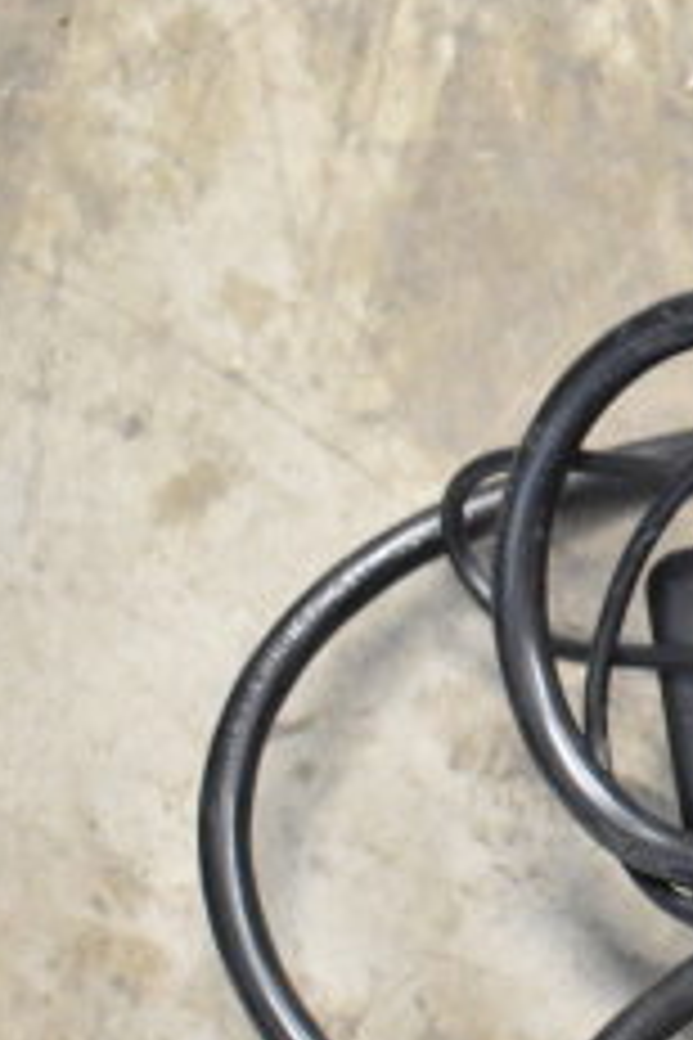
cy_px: 606
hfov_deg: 11.3
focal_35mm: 111
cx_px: 1346
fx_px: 3205
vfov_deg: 18.4
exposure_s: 1/50
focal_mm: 28
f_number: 4.2
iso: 10000
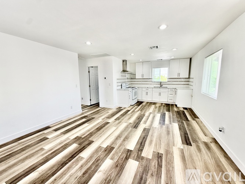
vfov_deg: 85.7
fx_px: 99
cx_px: 122
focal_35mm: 14
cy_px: 92
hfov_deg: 102.1
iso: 64
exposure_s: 1/120
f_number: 2.2
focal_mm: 2.22
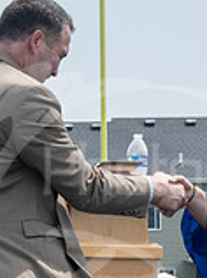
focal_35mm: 505
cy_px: 148
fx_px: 4037
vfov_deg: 3.9
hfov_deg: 2.9
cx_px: -6
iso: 200
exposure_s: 1/250
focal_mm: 70
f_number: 13
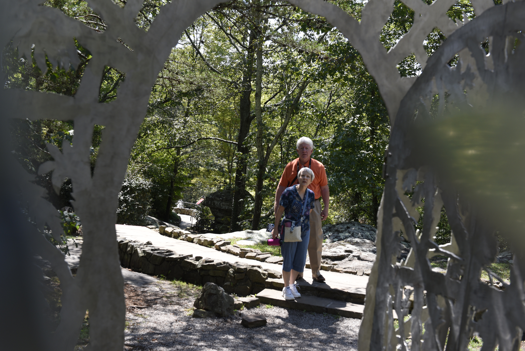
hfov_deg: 46.4
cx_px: 262
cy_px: 176
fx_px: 613
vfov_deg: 31.9
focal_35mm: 42
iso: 400
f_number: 8
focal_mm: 42
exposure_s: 1/320
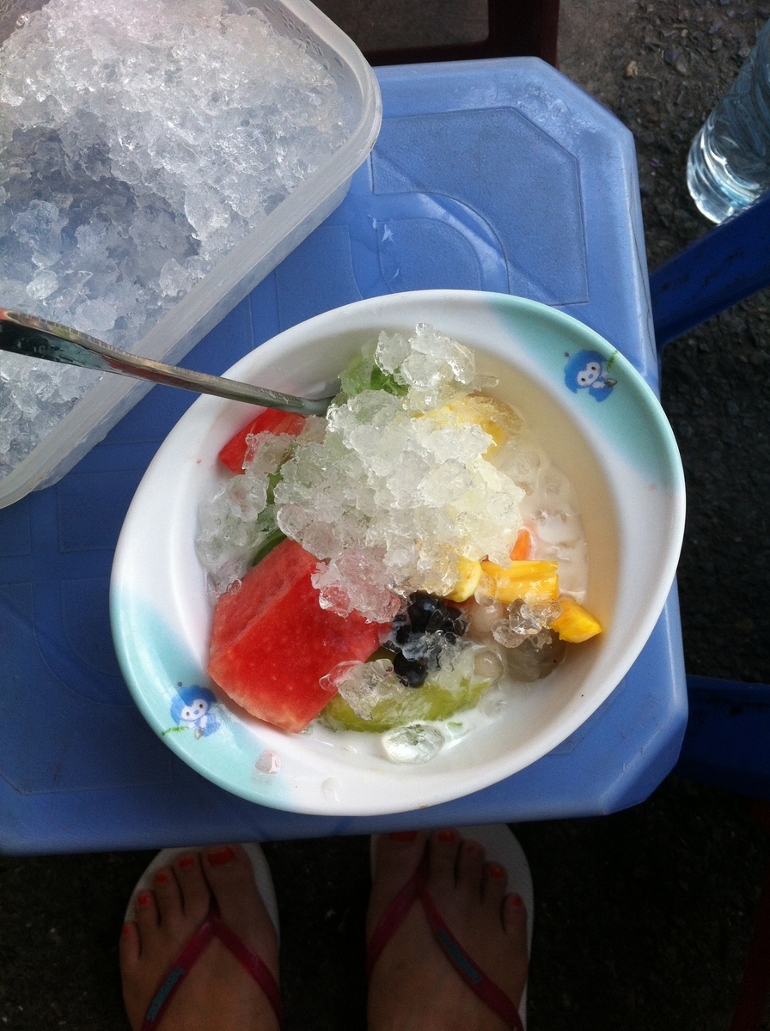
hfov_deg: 40.6
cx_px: 385
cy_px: 516
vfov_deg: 52.7
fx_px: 1041
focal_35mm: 35
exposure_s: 1/225
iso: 80
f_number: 2.8
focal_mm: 3.85
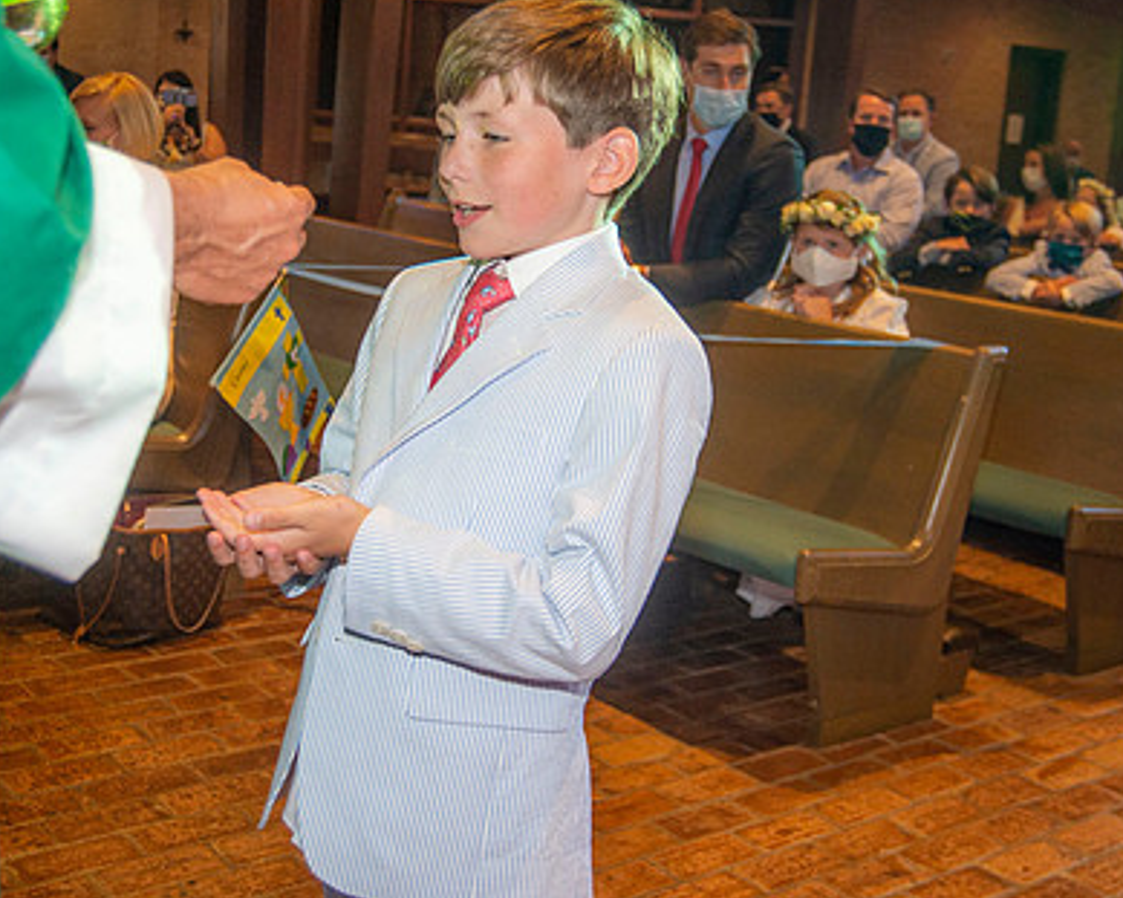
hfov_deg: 38.1
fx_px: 1628
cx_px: 546
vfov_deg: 30.7
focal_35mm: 49
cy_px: 352
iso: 1600
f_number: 5
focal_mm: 35
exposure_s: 1/200
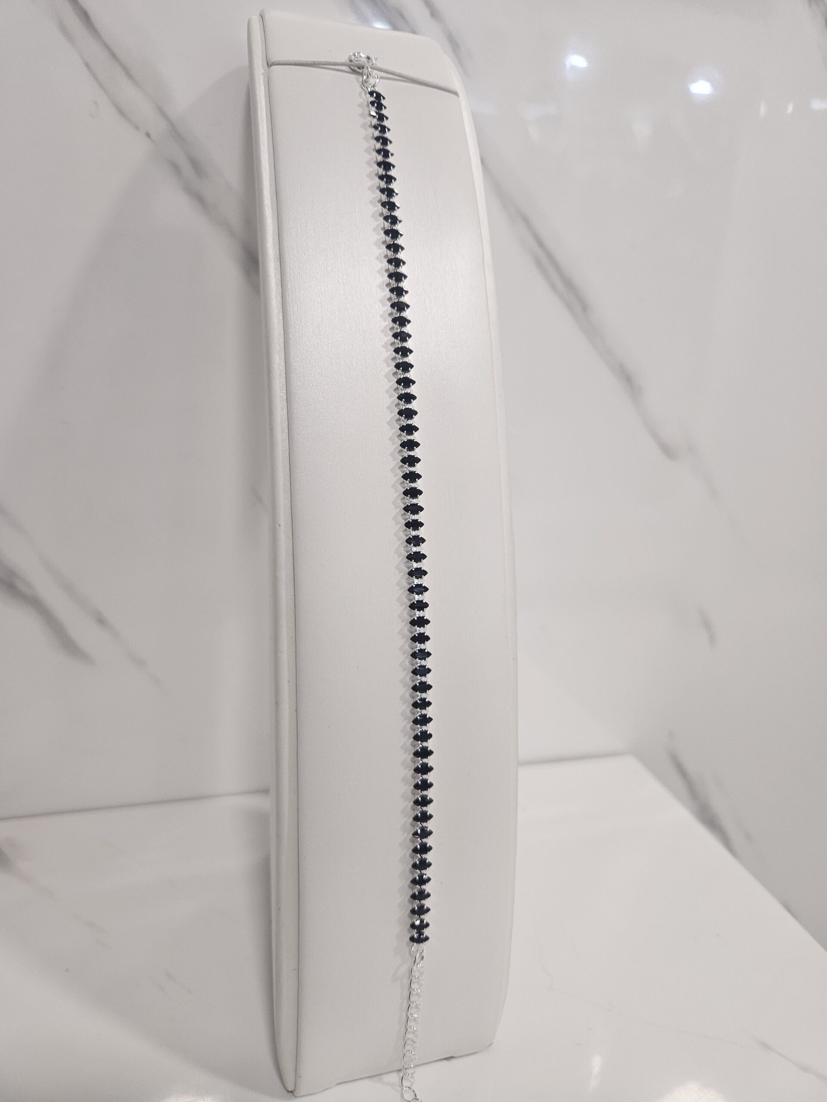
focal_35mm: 23
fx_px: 733
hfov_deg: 58.9
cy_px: 551
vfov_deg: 73.9
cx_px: 414
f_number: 1.8
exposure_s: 1/100
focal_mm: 5.4
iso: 160
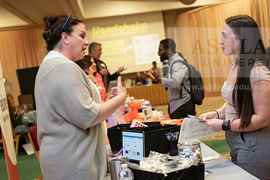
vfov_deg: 18.4
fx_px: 555
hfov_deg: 27.3
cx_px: 151
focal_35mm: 74
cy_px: 100
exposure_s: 1/125
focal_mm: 58
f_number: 3.2
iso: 1250
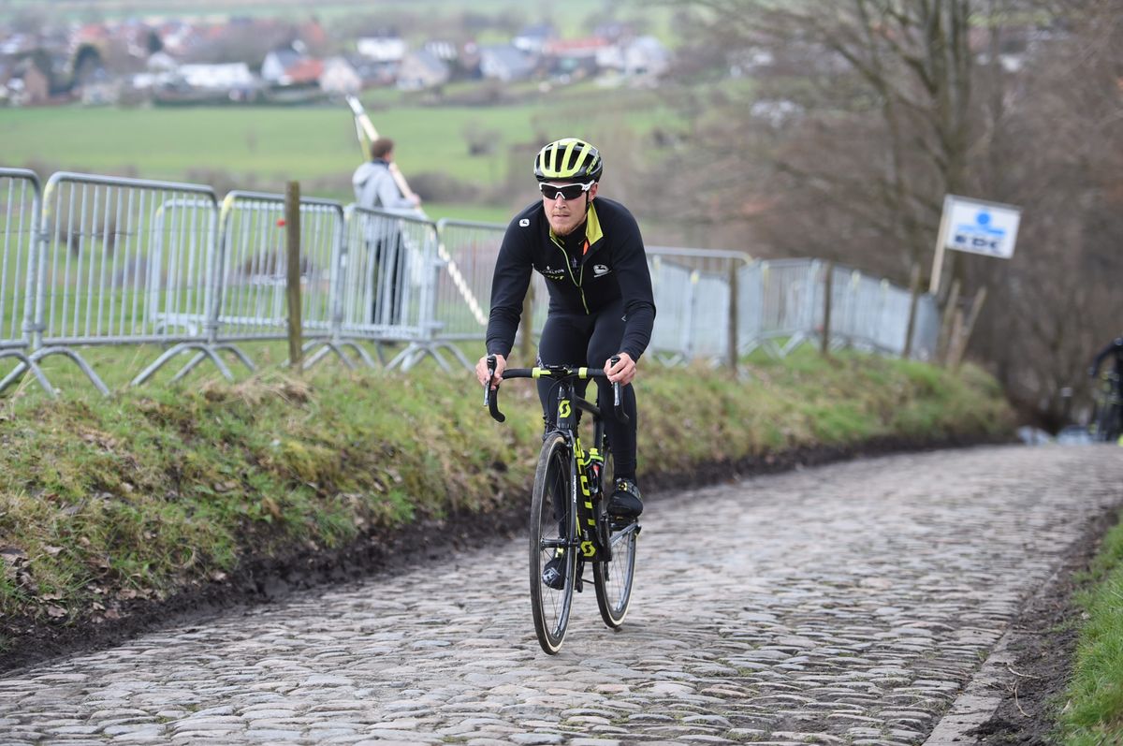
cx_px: 562
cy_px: 373
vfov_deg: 13.4
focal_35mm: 102
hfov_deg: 20.0
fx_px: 3178
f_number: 2.8
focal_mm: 102
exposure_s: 1/1000
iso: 800
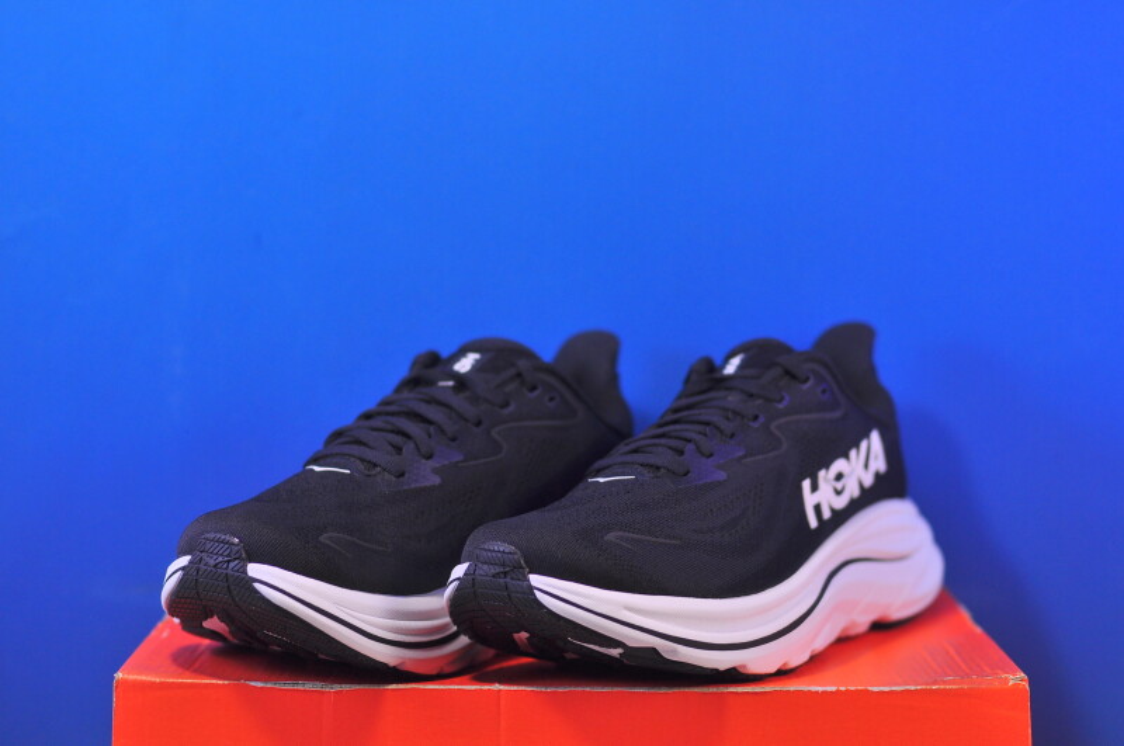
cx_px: 562
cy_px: 373
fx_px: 2338
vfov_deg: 18.1
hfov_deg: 27.0
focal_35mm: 75
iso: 250
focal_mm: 50
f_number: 2.5
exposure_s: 1/320
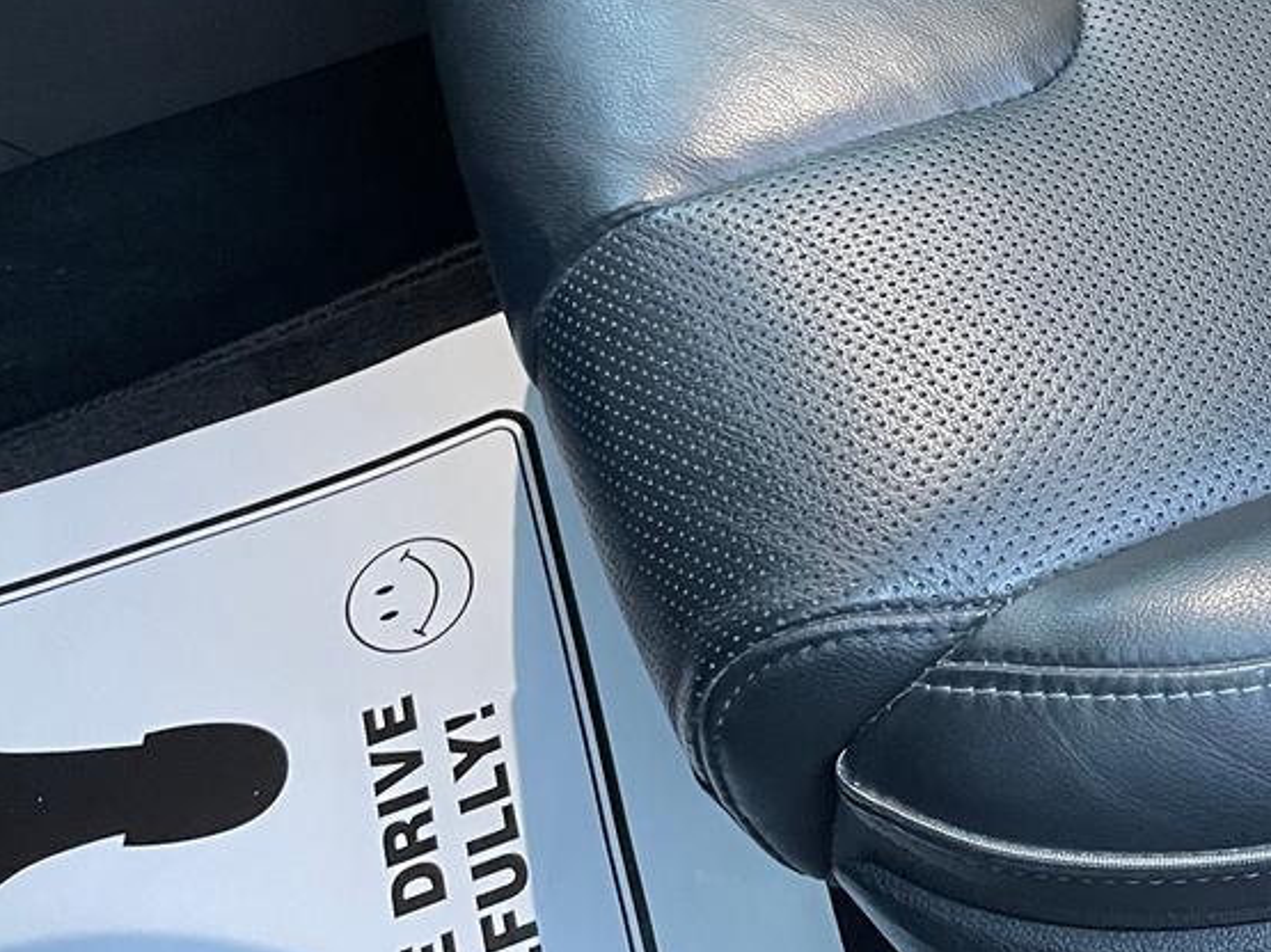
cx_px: 1278
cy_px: 302
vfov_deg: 24.3
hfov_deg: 29.9
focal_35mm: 60
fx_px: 2203
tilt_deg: -53.3
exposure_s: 1/30
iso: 500
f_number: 1.6
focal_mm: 4.2
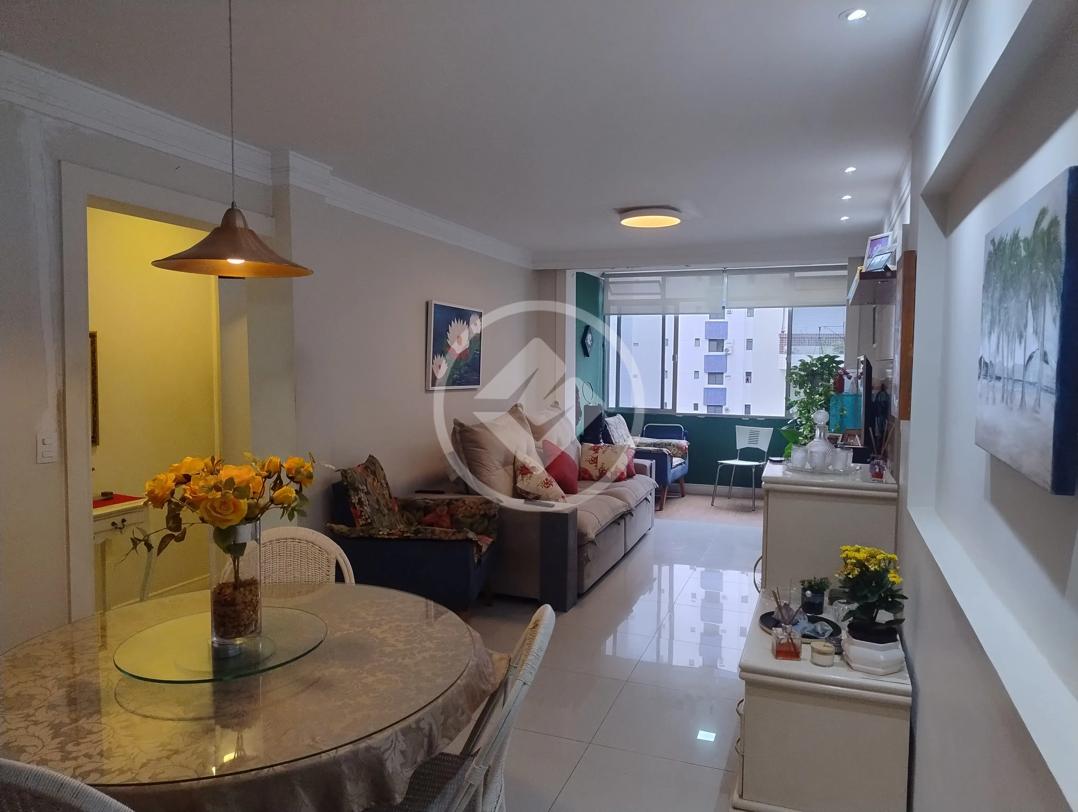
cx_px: 539
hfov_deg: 71.5
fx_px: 748
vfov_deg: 56.9
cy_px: 406
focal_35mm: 24
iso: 366
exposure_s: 1/120
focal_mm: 5.56
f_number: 1.8
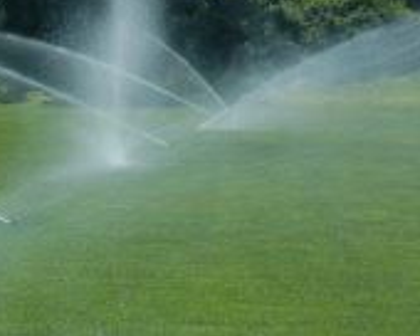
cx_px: 117
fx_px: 3058
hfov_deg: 7.9
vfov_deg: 6.3
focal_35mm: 246
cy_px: 294
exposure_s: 1/60
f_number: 13
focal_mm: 70
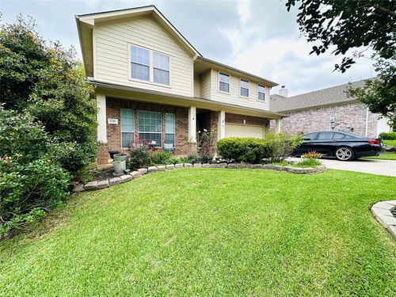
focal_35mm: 14
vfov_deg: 85.7
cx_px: 198
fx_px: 160
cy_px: 148
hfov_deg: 102.1
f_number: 2.2
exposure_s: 1/337
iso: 40
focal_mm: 2.22
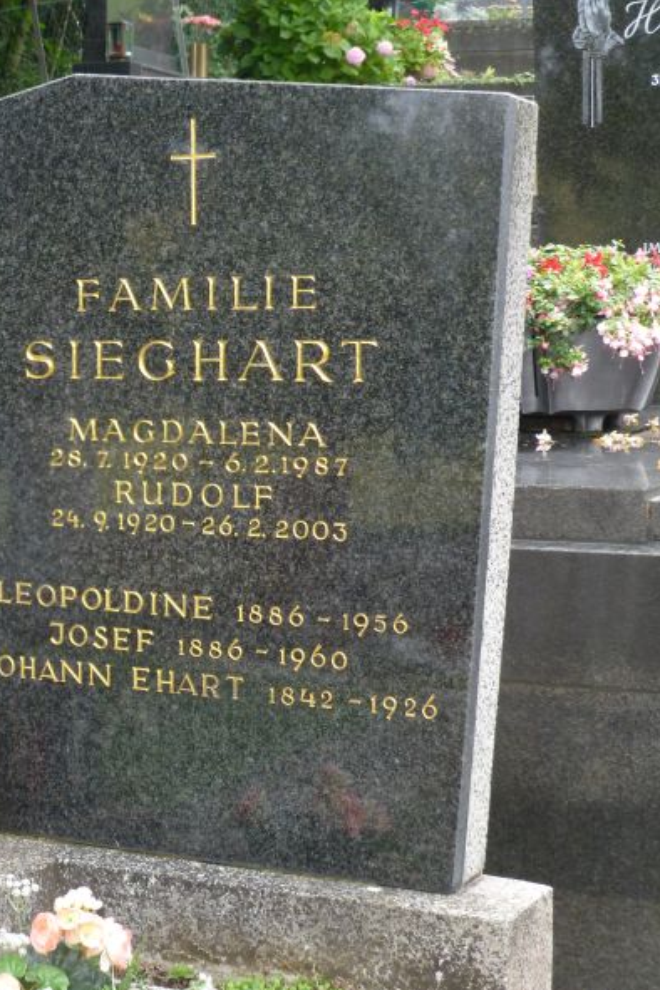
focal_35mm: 76
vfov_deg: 26.7
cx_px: 18
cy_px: 499
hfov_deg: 17.6
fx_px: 2090
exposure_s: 1/125
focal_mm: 9.7
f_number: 4.6
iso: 200
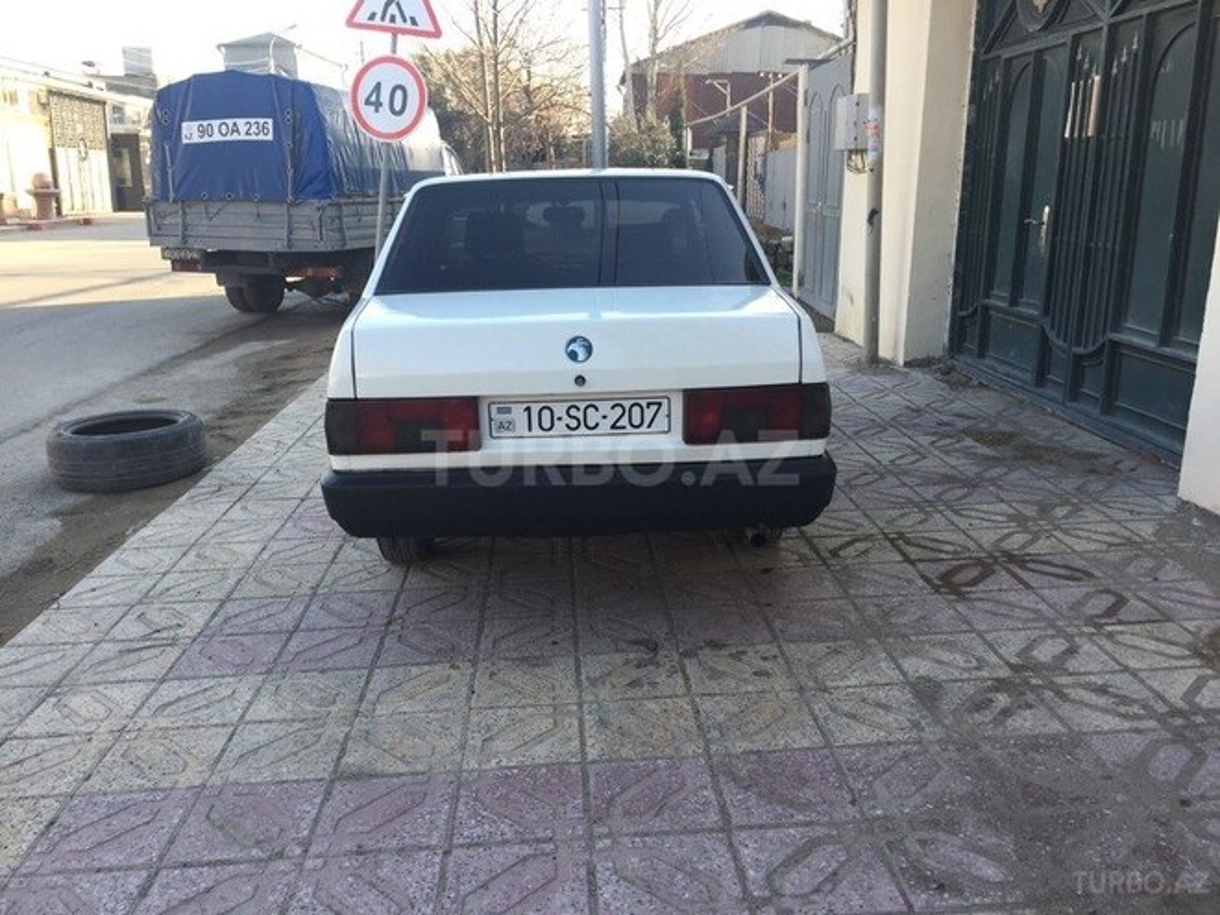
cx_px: 610
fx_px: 1022
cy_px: 458
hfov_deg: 61.7
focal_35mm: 29
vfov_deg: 48.2
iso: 32
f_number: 2.2
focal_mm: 4.15
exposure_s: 1/225
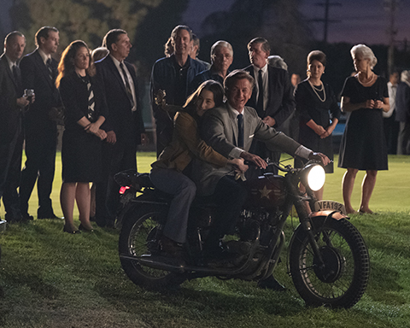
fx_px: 1735
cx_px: 208
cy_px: 164
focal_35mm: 143
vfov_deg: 10.8
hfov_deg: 13.5
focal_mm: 83.8
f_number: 2.8
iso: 4000
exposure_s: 1/125
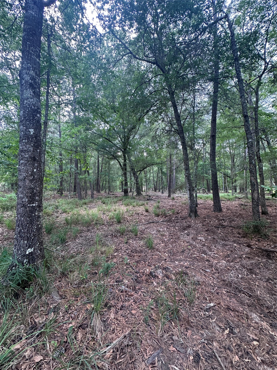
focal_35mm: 14
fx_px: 149
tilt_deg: +1.3
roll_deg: -1.1
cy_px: 185
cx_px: 138
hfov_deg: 85.7
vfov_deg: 102.1
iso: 125
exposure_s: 1/99
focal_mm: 2.22
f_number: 2.2
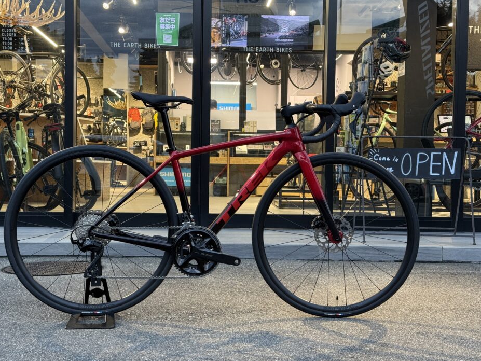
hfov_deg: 36.2
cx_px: 233
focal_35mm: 53
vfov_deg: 27.5
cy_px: 180
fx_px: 737
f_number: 1.78
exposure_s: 1/60
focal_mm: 6.76
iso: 125
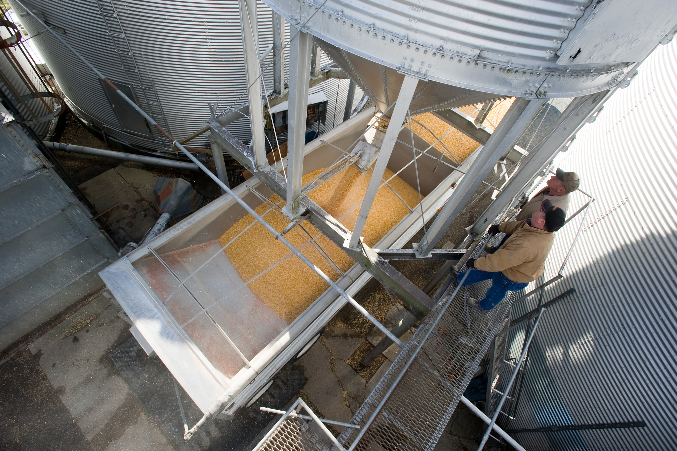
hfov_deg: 93.3
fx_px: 320
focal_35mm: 17
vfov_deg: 70.4
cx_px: 338
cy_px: 226
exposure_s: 1/250
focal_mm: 17
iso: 200
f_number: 8
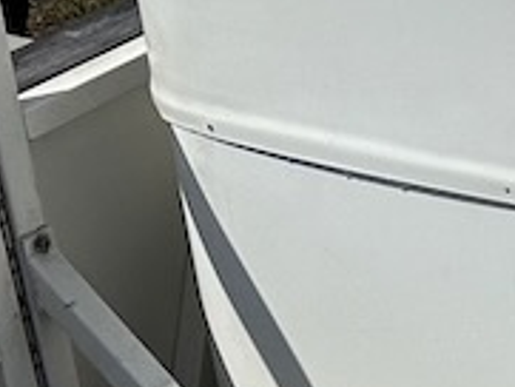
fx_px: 2531
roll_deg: -6.8
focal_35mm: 170
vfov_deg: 8.7
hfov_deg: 8.9
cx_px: 1667
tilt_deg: -24.4
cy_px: 111
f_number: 1.78
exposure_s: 1/18519
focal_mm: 6.86
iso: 100
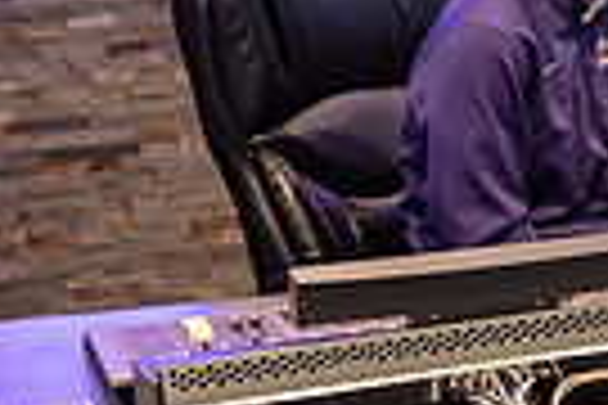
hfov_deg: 16.9
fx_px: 1959
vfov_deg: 11.8
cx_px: 725
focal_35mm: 116
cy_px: 142
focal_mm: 27
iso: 1600
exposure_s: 1/60
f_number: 2.8
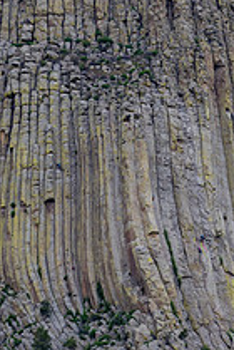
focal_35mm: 387
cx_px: 74
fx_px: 3761
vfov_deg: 5.3
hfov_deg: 3.6
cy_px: 250
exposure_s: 1/800
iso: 560
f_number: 8
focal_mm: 180
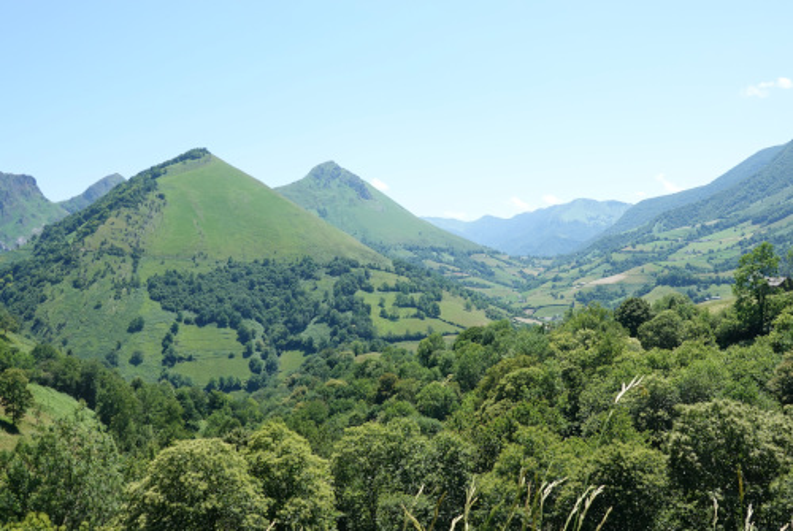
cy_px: 266
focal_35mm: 34
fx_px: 750
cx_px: 396
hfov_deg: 55.7
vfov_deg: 39.0
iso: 125
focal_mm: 12.76
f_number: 5.6
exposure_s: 1/250
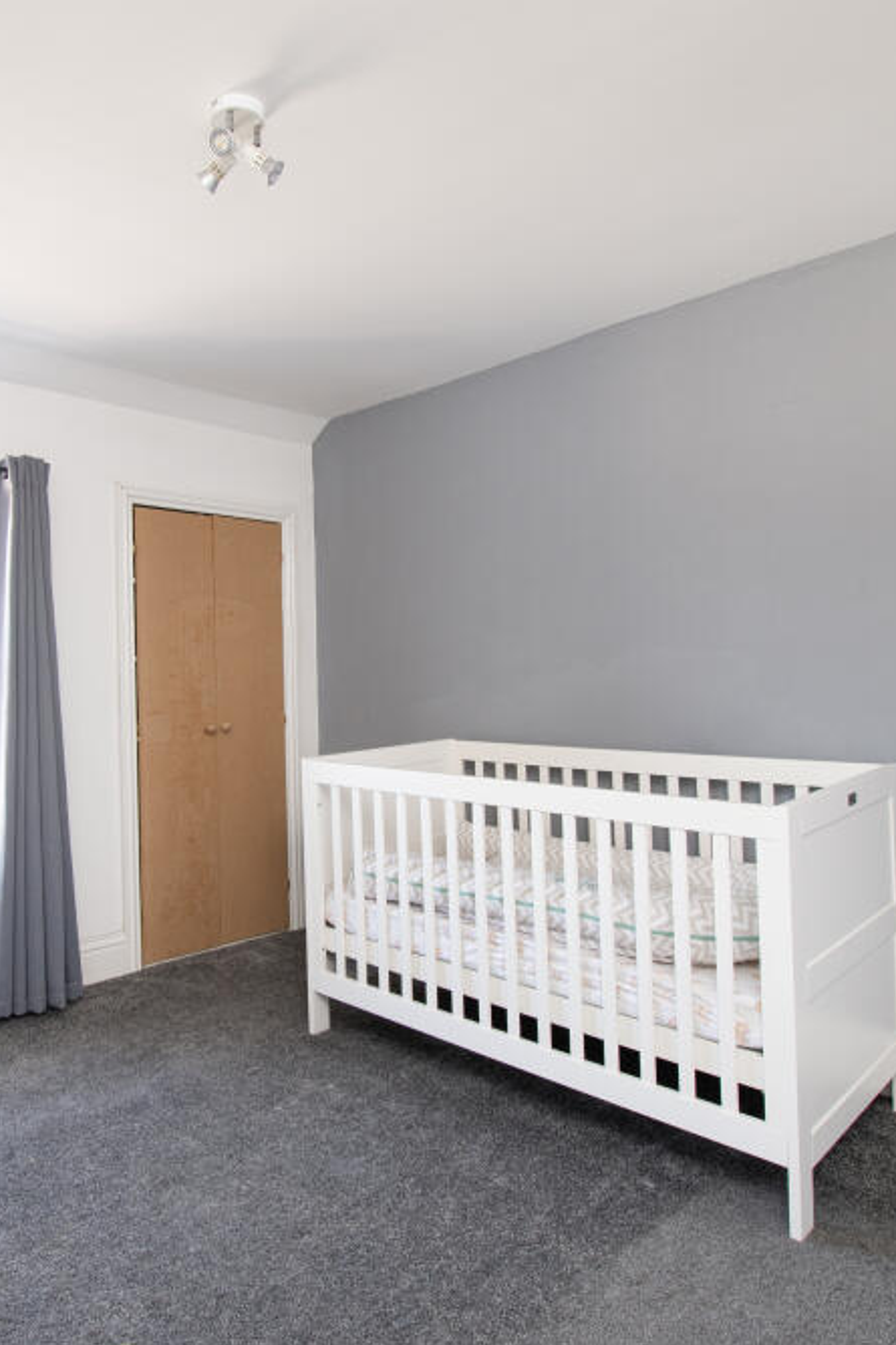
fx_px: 859
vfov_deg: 76.1
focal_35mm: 23
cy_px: 669
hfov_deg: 54.0
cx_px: 298
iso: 320
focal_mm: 10
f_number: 9
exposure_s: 1/6
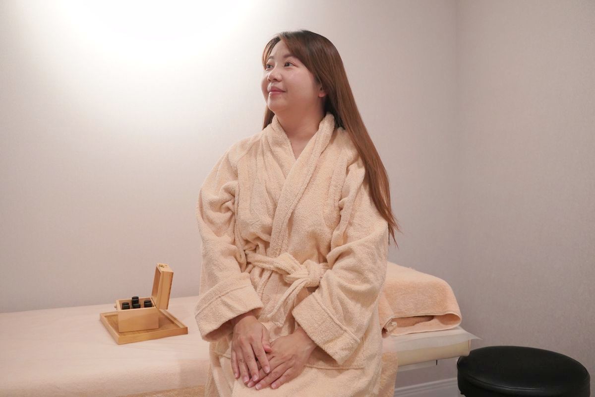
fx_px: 562
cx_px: 298
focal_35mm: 34
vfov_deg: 38.9
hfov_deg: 55.8
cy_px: 198
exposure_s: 1/160
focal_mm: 34
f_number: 4
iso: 5000
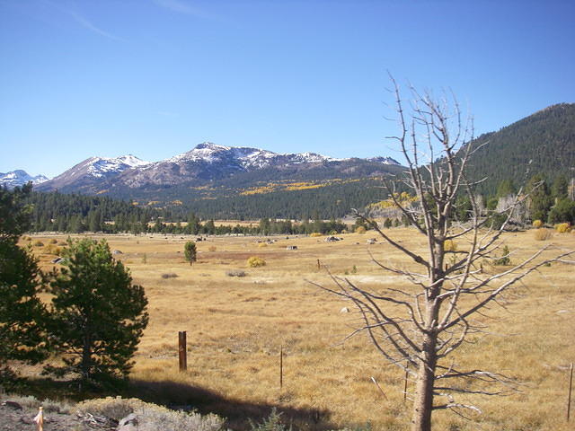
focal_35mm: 38
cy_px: 216
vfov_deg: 37.7
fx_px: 631
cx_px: 288
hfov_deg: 49.0
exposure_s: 1/640
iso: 64
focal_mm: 6.3
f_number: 3.3
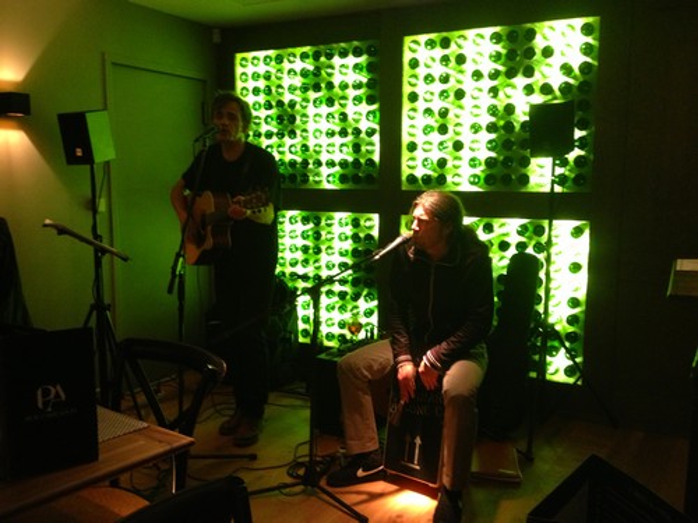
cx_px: 349
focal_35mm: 35
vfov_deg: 40.7
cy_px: 262
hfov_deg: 52.6
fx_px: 706
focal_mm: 4.28
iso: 250
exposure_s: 1/20
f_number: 2.4
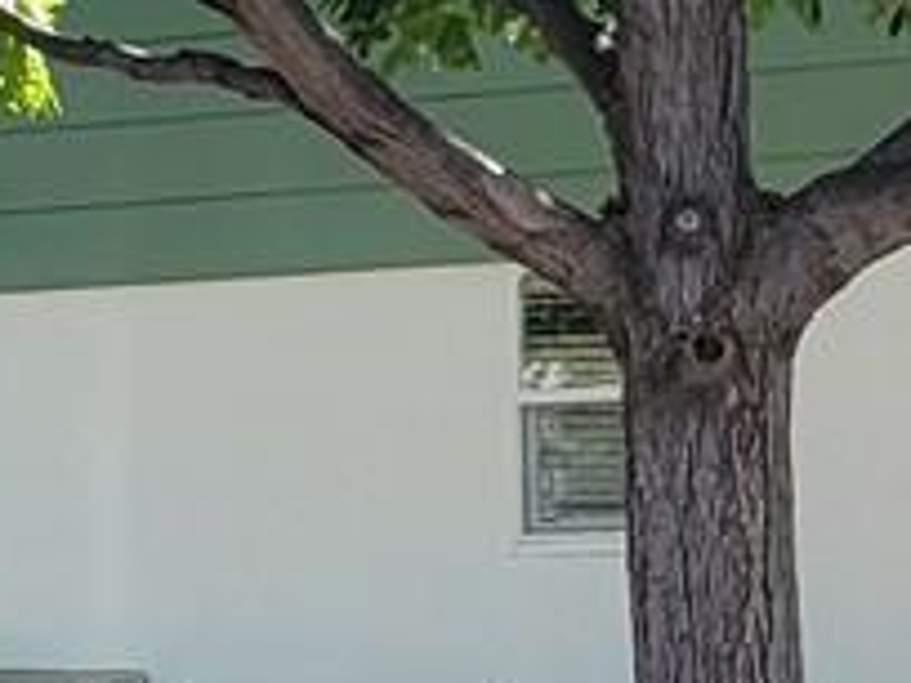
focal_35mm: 102
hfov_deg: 18.9
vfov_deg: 14.5
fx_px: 2684
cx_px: 89
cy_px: 321
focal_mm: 2.2
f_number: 2.2
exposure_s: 1/387
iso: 50
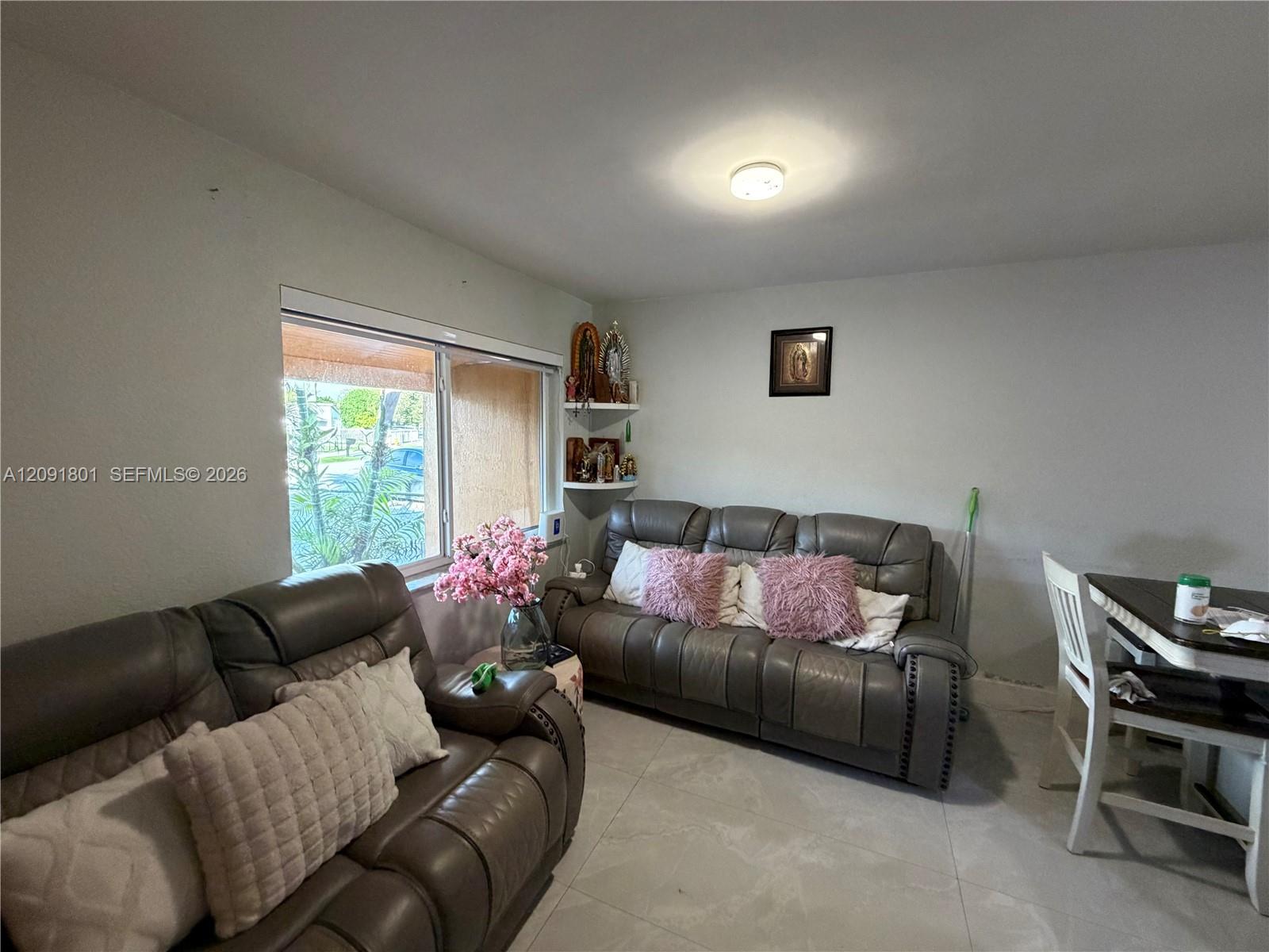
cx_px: 634
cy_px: 476
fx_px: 513
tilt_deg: -3.6
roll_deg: -1.2
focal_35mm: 14
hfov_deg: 102.1
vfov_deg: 85.7
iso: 500
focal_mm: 2.22
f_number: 2.2
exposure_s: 1/60
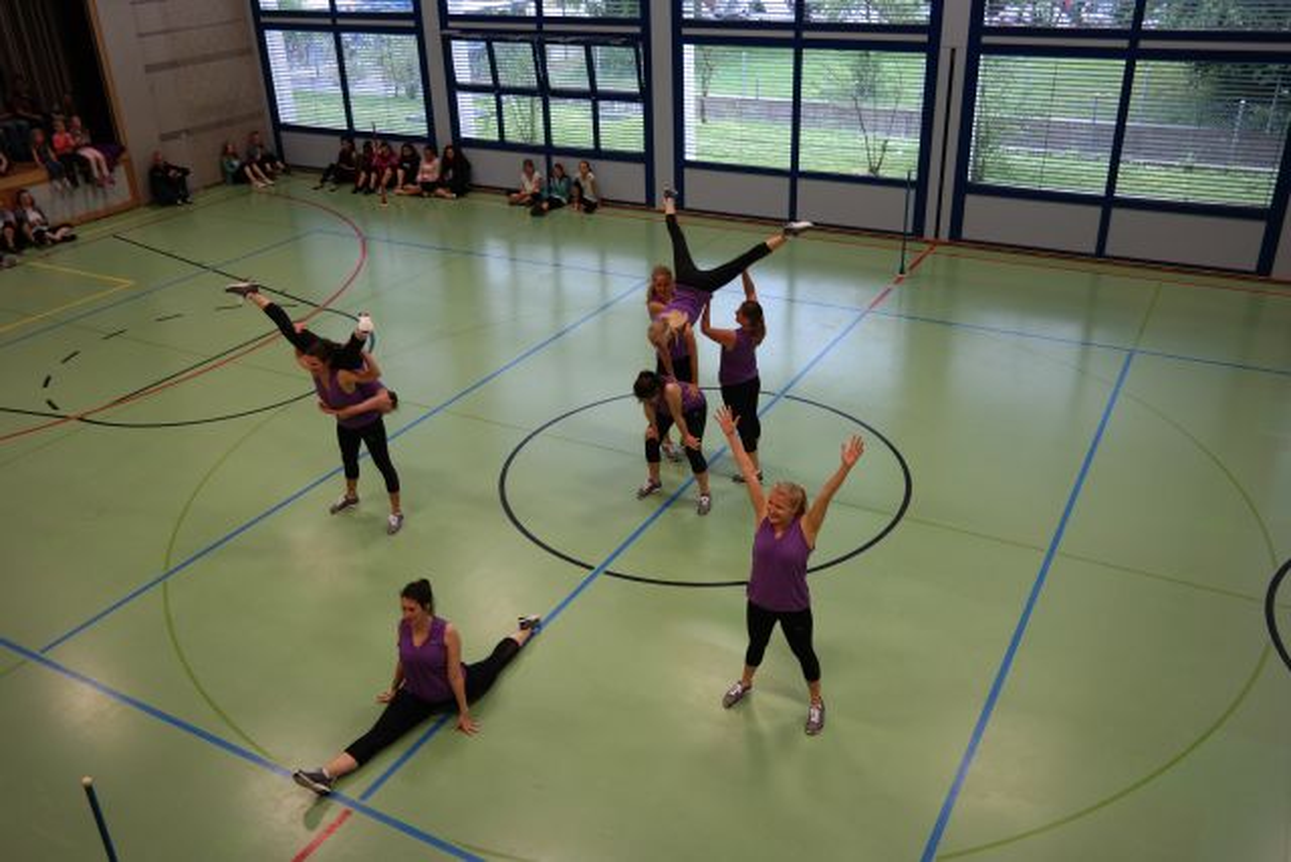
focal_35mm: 30
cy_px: 431
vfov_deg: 43.6
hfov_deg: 61.9
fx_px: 1076
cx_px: 646
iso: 200
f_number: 3.5
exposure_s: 1/40
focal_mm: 20
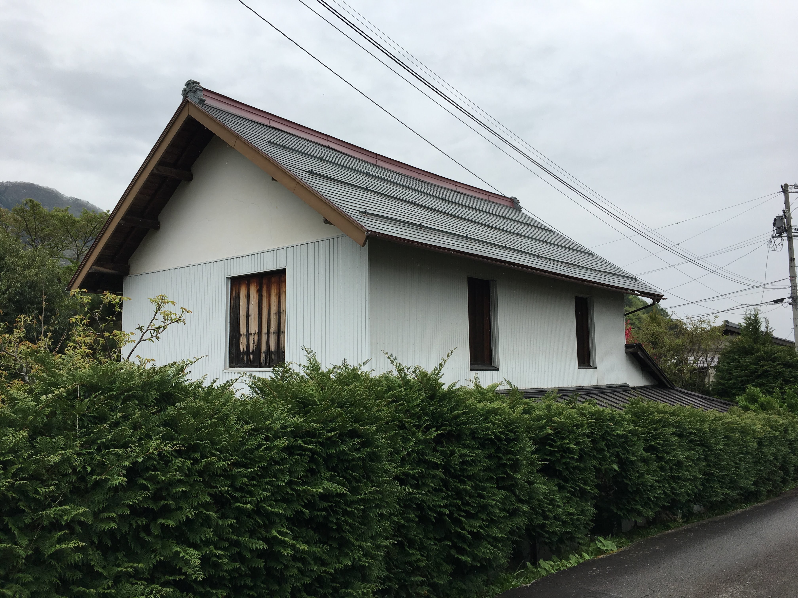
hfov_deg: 61.7
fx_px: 669
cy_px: 299
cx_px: 399
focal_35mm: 29
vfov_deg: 48.2
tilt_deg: +7.7
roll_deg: +0.9
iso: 25
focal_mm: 4.15
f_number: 2.2
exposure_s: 1/1068
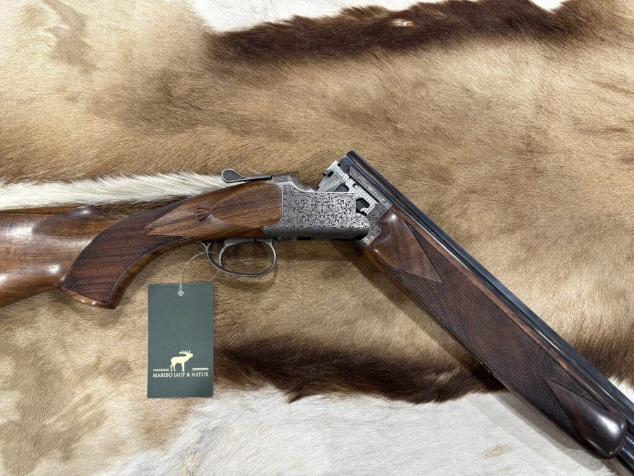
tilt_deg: -79.0
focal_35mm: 26
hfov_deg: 67.3
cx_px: 317
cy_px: 238
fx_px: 476
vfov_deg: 53.1
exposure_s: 1/60
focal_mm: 5.96
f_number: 1.6
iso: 160
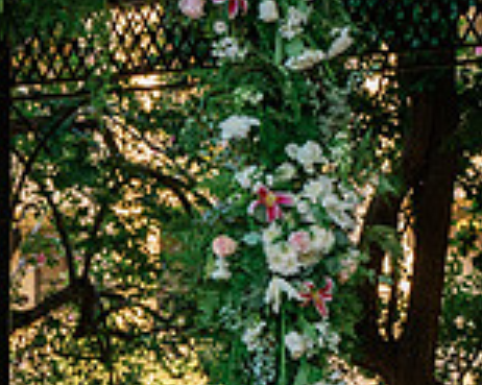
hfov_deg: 7.0
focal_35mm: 266
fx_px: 3792
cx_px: -451
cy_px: 559
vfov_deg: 5.8
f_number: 3.5
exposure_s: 1/250
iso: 320
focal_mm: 61
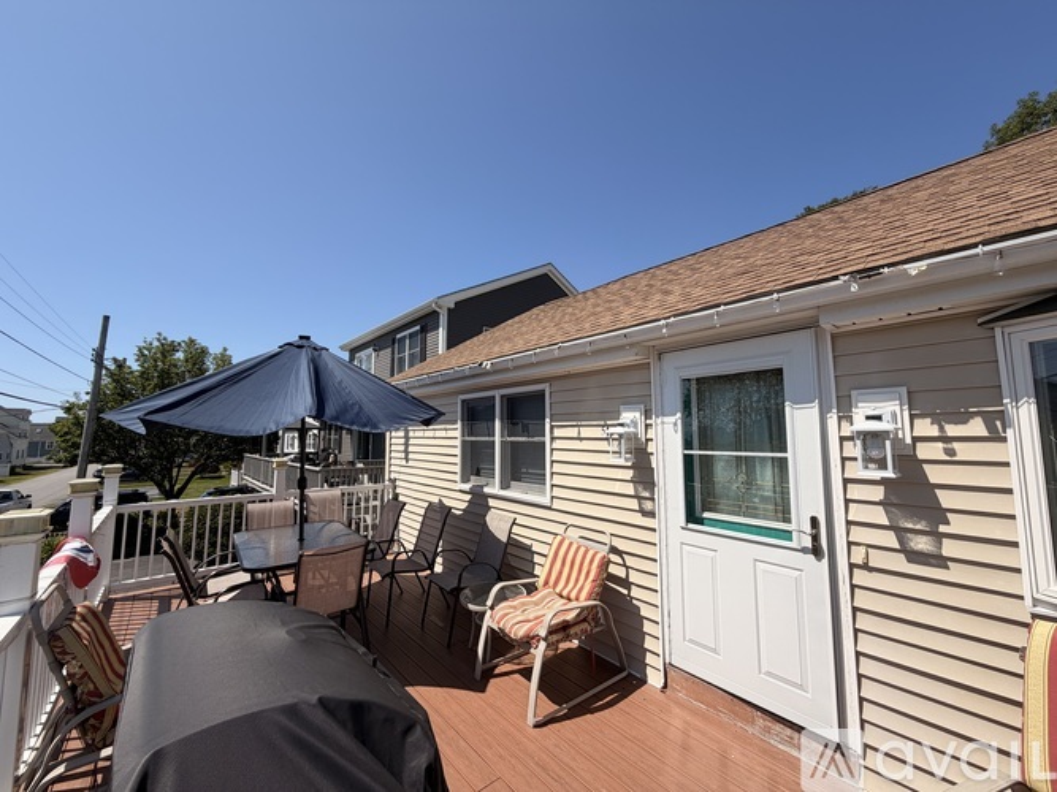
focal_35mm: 14
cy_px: 396
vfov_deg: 85.7
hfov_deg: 102.1
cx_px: 528
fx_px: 427
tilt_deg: +5.5
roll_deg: -0.2
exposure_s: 1/1189
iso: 20
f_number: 2.2
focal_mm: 2.22
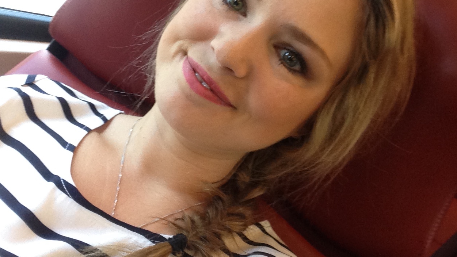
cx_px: 233
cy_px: 110
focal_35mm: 39
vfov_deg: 30.4
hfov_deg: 51.6
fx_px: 473
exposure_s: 1/30
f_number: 2.4
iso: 100
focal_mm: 2.18
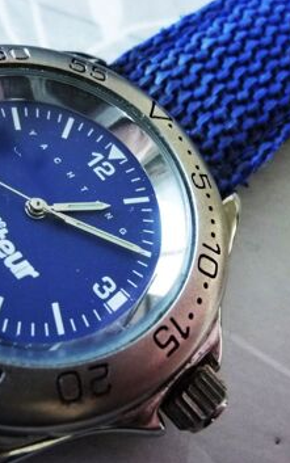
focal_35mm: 36
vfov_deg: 54.0
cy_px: 231
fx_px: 455
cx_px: 75
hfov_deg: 34.7
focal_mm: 4.5
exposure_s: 1/20
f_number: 3.3
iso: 400
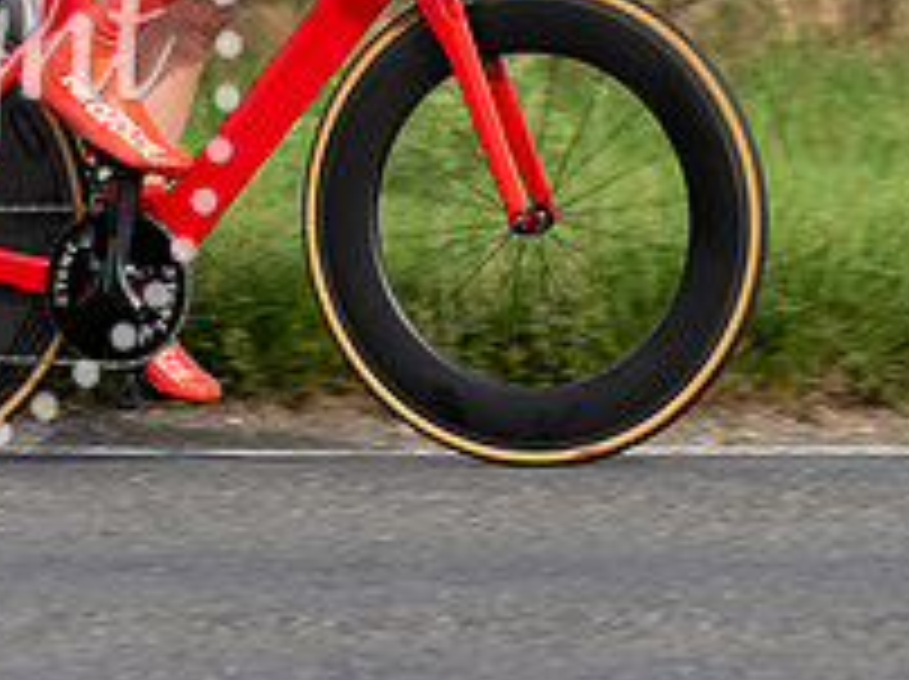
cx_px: 518
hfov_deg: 9.4
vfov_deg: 7.0
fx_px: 5534
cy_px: -178
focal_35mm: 211
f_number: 4
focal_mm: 73
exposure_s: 1/640
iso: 125
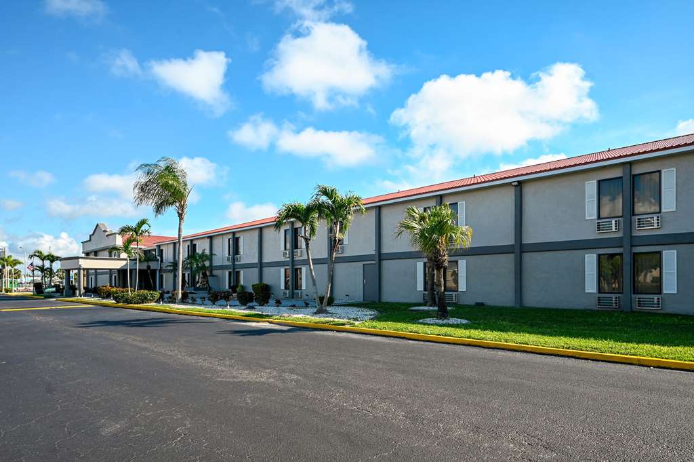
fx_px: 347
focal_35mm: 18
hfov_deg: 90.0
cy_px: 231
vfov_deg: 67.3
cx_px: 347
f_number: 8
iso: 100
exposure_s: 1/200
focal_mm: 18
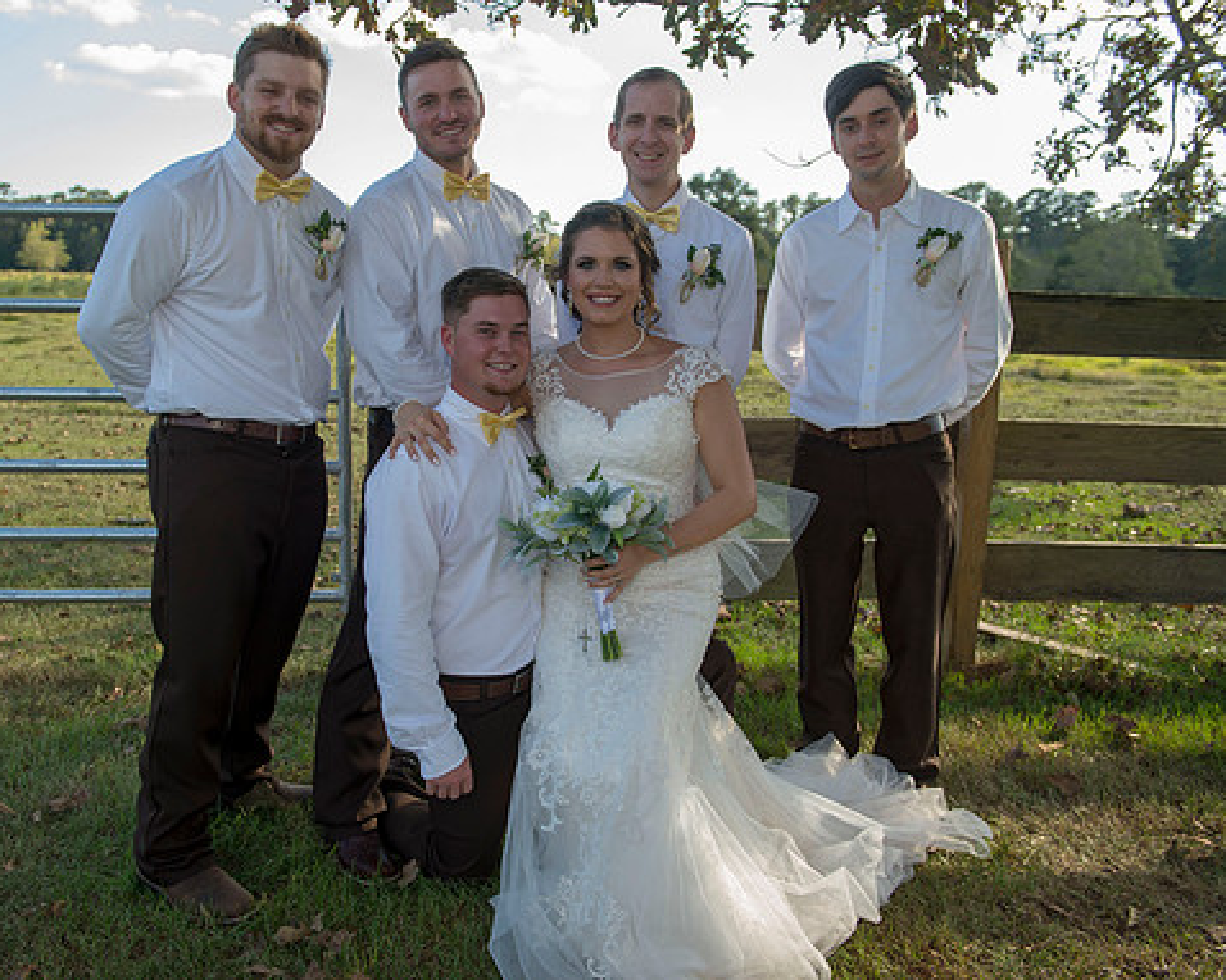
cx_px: 526
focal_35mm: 33
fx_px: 1197
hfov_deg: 54.0
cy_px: 487
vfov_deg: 44.5
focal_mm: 29
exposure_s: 1/320
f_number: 4.5
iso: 200
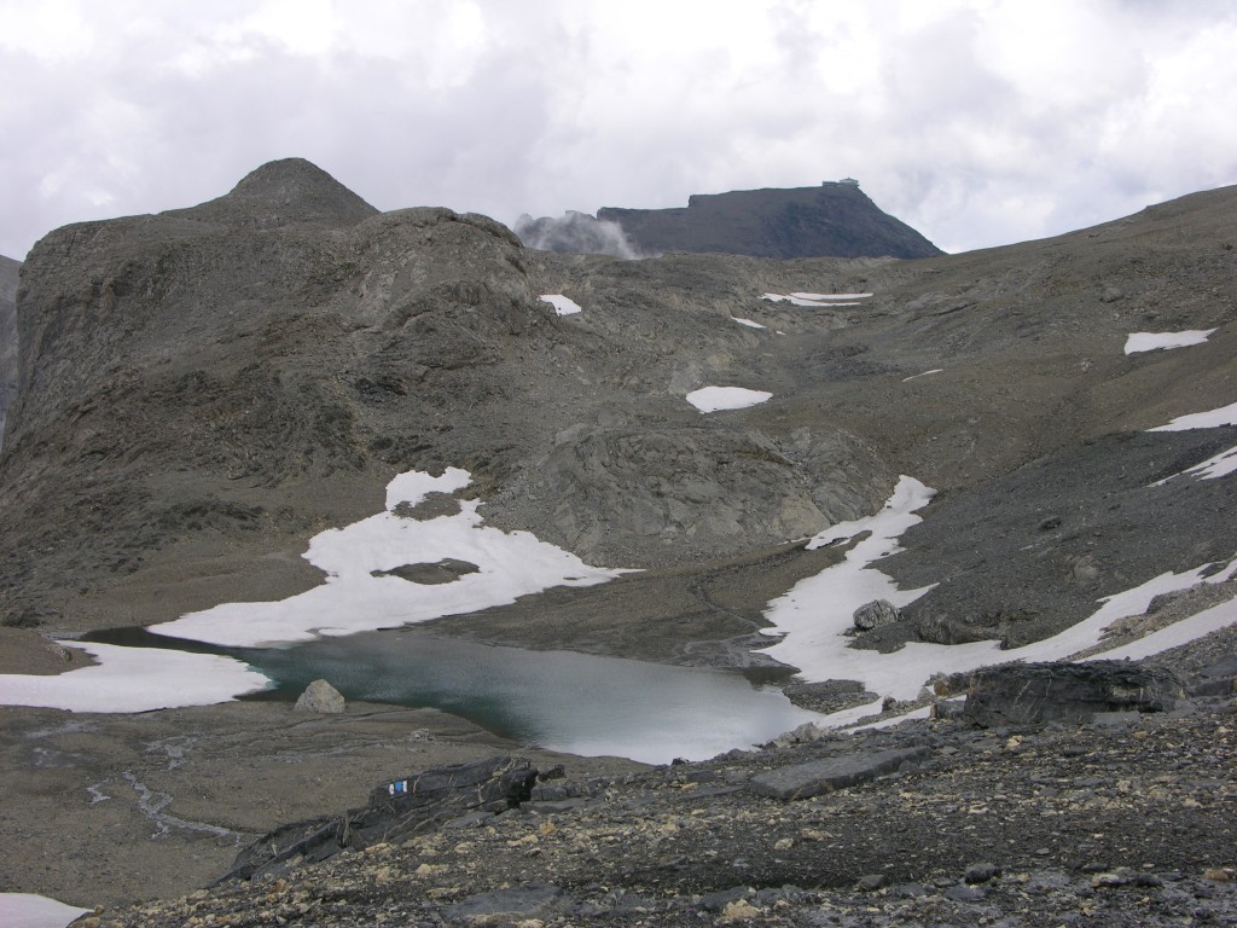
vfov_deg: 29.1
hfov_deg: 38.2
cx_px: 618
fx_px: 1787
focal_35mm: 50
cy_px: 464
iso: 50
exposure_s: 1/200
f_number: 6.8
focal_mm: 12.7
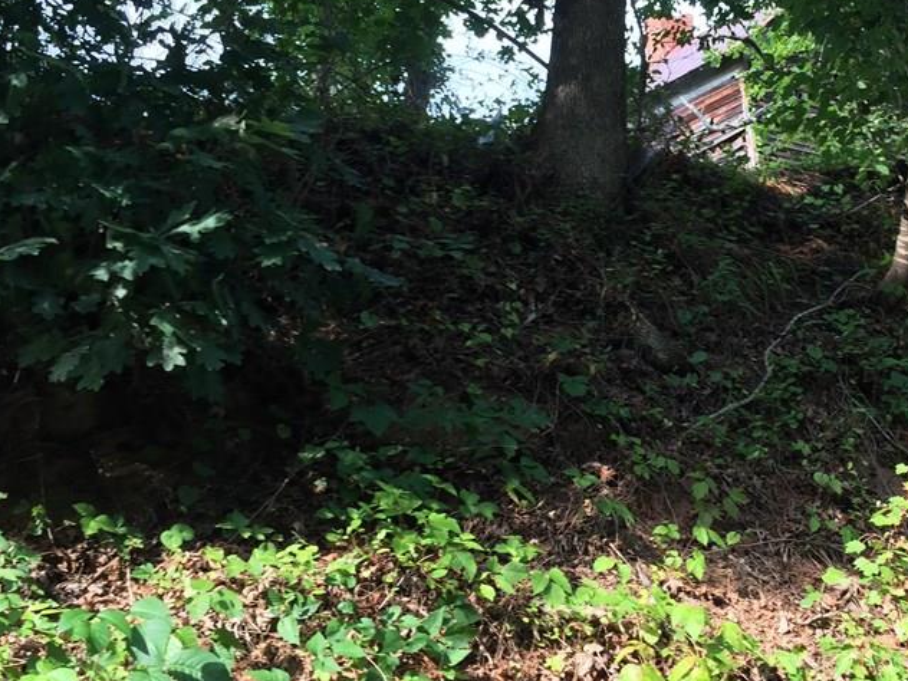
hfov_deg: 39.4
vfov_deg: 30.6
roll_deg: +2.5
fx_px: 1233
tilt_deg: +17.4
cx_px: 675
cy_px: 210
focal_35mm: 47
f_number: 2.2
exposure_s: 1/158
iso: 32
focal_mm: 4.15
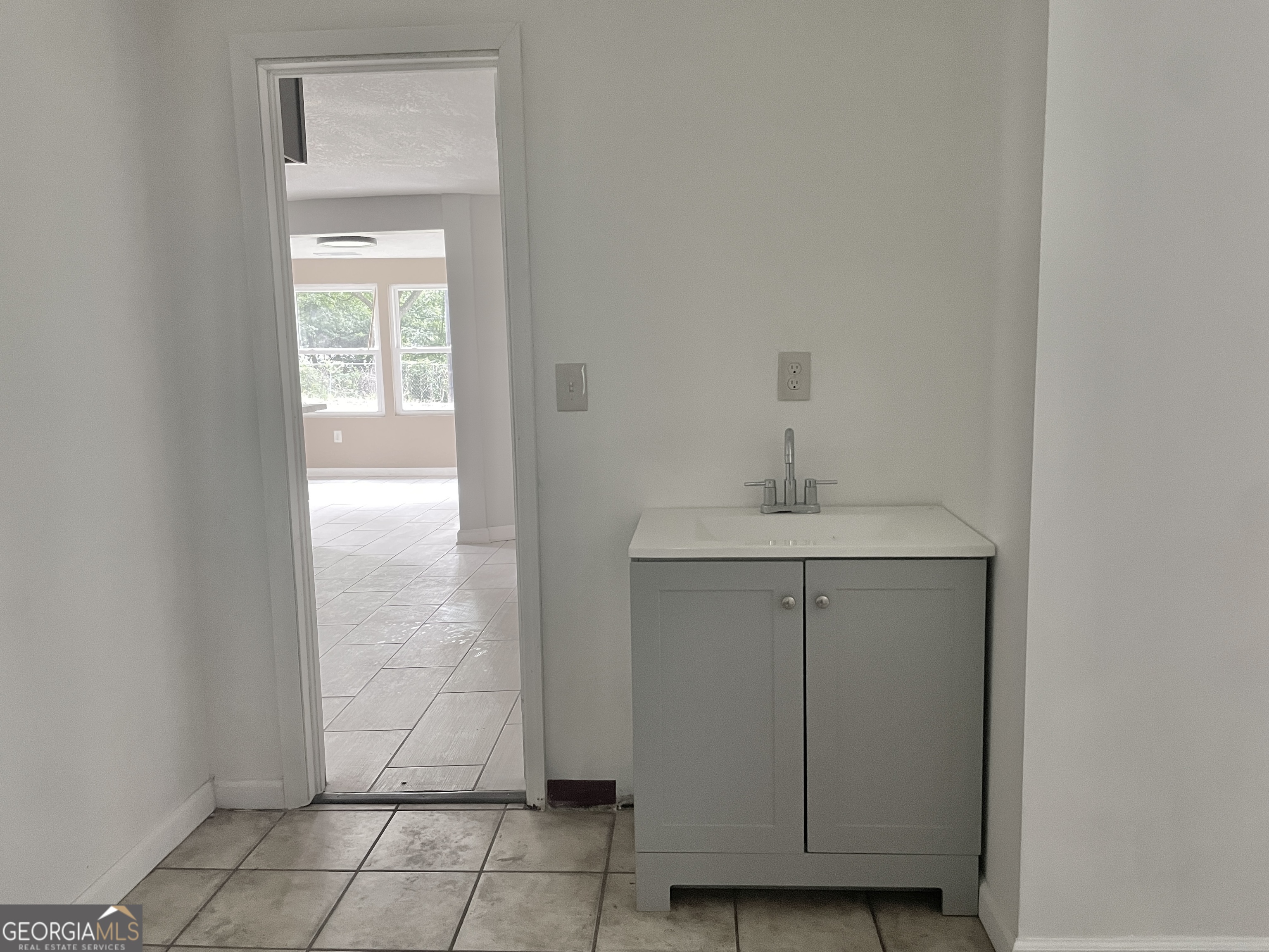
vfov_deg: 53.1
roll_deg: +0.6
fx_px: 953
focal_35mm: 26
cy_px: 476
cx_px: 634
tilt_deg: -7.0
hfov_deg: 67.3
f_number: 1.6
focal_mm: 4.2
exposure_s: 1/60
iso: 500
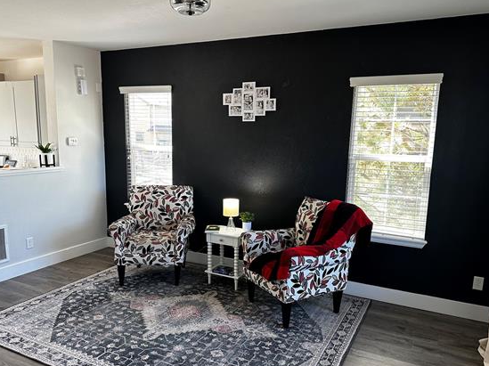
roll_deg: -1.8
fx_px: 395
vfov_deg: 49.6
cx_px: 238
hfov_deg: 63.5
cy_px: 205
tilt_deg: -9.1
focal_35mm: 28
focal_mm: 6.86
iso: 160
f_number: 1.78
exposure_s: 1/120
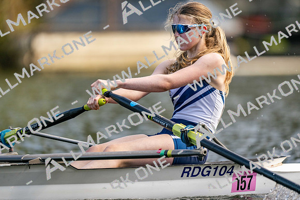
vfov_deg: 2.3
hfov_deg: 3.4
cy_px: 100
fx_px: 5001
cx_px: 150
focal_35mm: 600
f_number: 4
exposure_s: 1/2500
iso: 450
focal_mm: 600
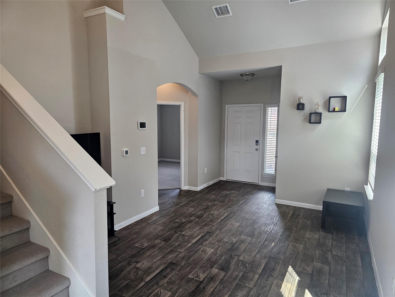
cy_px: 148
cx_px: 198
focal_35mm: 23
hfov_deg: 73.9
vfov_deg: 58.9
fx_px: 262
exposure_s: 1/120
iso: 125
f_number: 1.7
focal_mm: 6.3
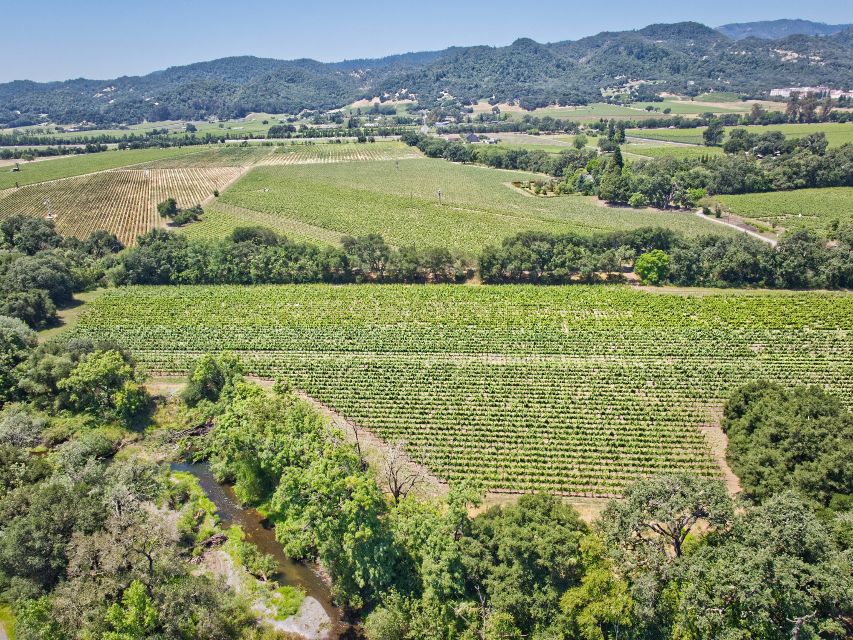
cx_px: 426
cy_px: 320
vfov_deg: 56.8
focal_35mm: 24
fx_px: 591
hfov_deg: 71.6
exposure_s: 1/400
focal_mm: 12.3
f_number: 6.3
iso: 100
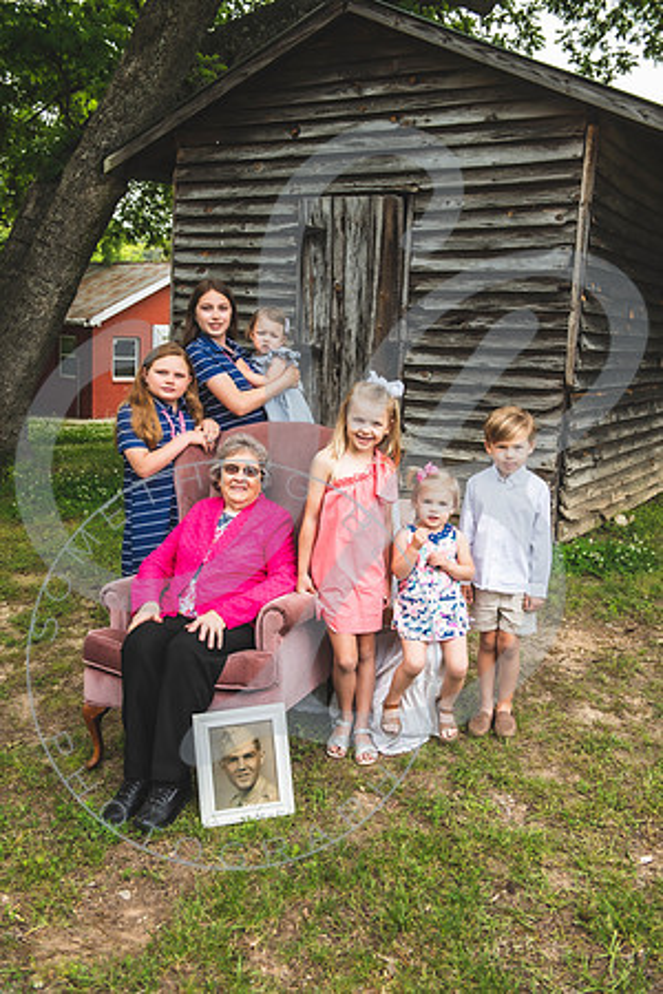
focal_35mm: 35
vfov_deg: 54.4
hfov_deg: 37.9
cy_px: 497
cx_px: 332
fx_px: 967
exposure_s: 1/200
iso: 160
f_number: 5.6
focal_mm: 35
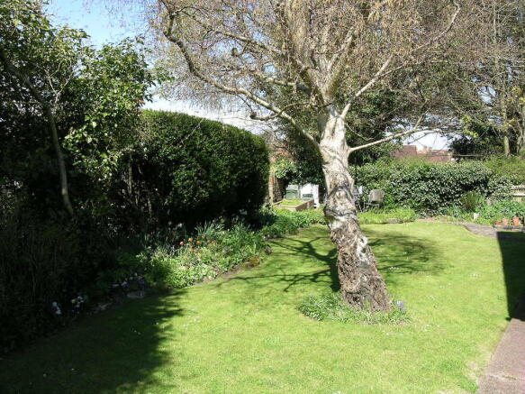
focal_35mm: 35
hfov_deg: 52.6
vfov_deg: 40.7
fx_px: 531
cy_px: 197
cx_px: 262
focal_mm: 7.2
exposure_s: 1/184
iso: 50
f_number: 5.3
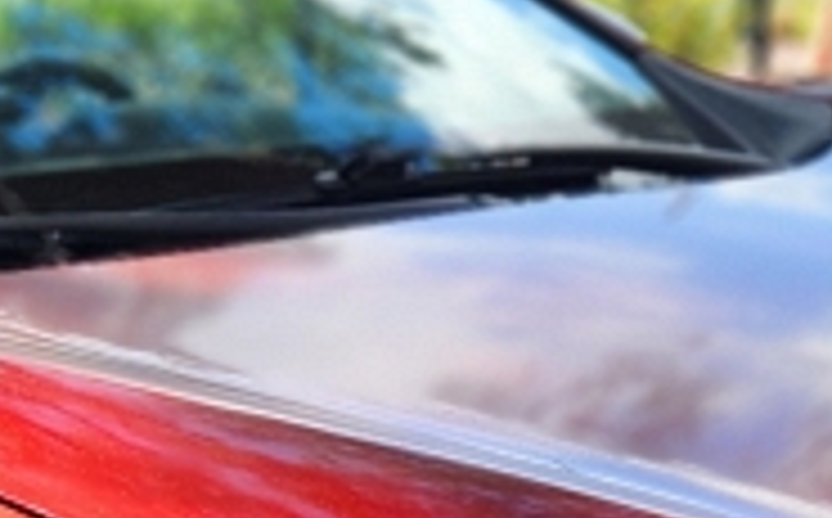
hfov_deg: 15.6
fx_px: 2989
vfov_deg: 9.4
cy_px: 982
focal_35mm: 132
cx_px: -4
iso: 20
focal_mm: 5.4
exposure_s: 1/466
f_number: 1.8
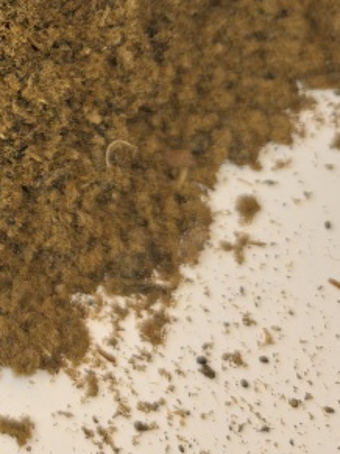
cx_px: -193
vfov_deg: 18.4
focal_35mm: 99
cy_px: -146
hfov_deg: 13.9
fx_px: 1297
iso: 100
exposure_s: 1/100
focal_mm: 6.98
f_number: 2
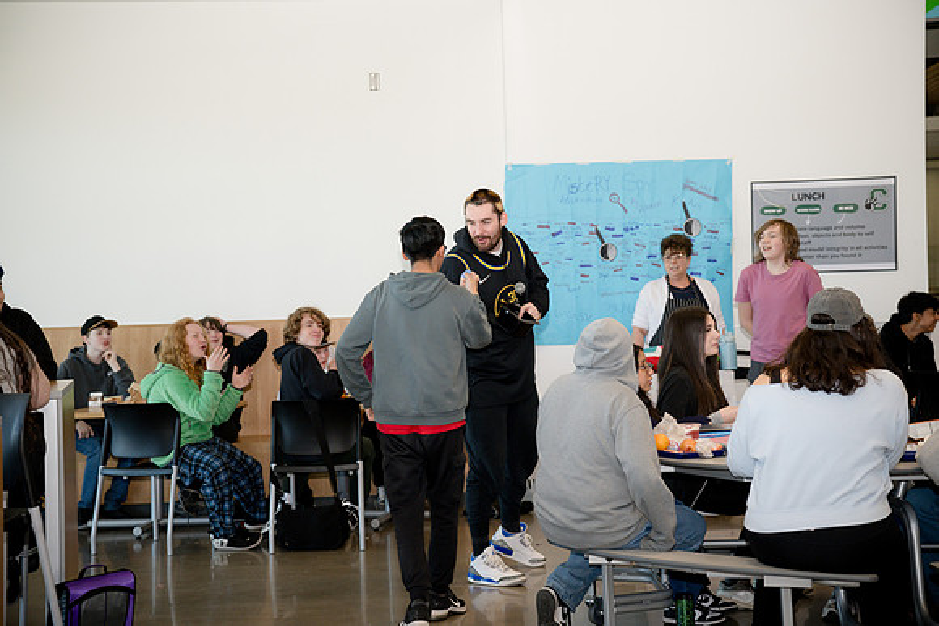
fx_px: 1748
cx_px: 470
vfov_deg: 20.3
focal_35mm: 67
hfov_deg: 30.1
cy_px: 313
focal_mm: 67
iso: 1600
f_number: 4
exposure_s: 1/320
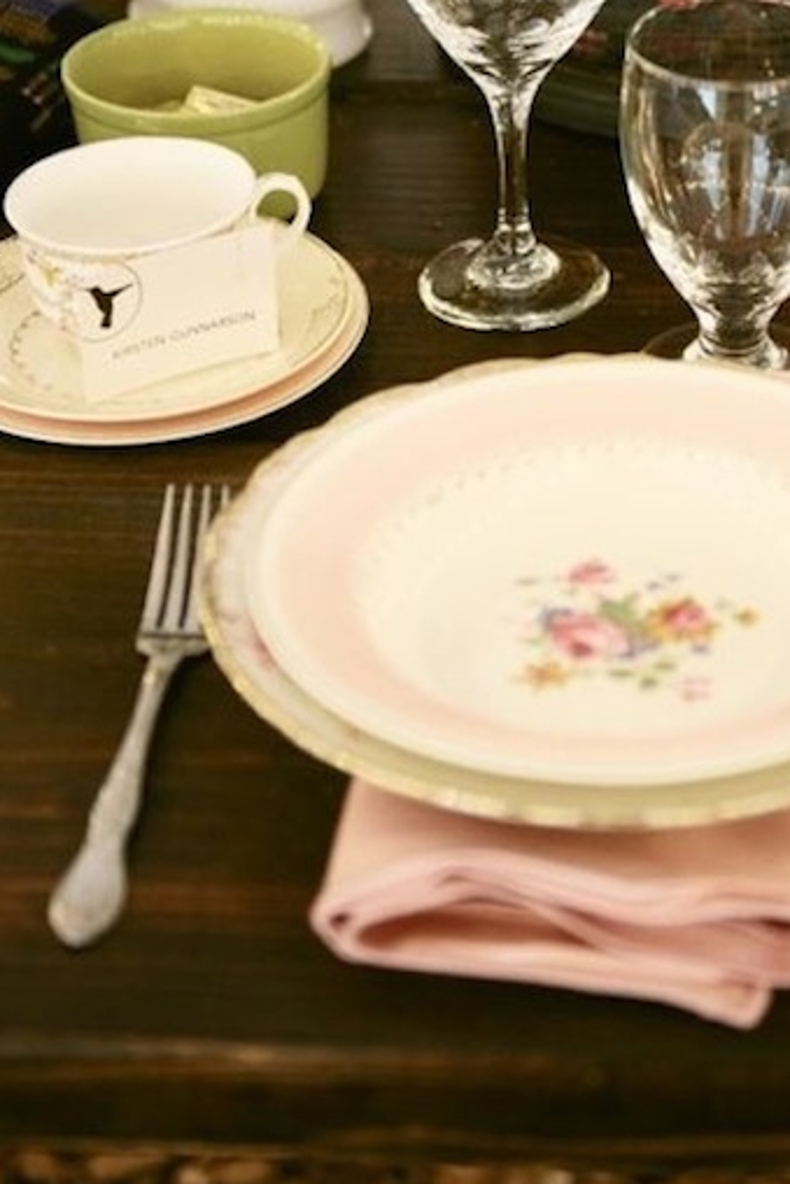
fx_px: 2796
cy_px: 299
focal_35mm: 85
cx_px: 578
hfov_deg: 16.0
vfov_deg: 23.7
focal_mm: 48
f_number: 2.8
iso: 1600
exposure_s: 1/30
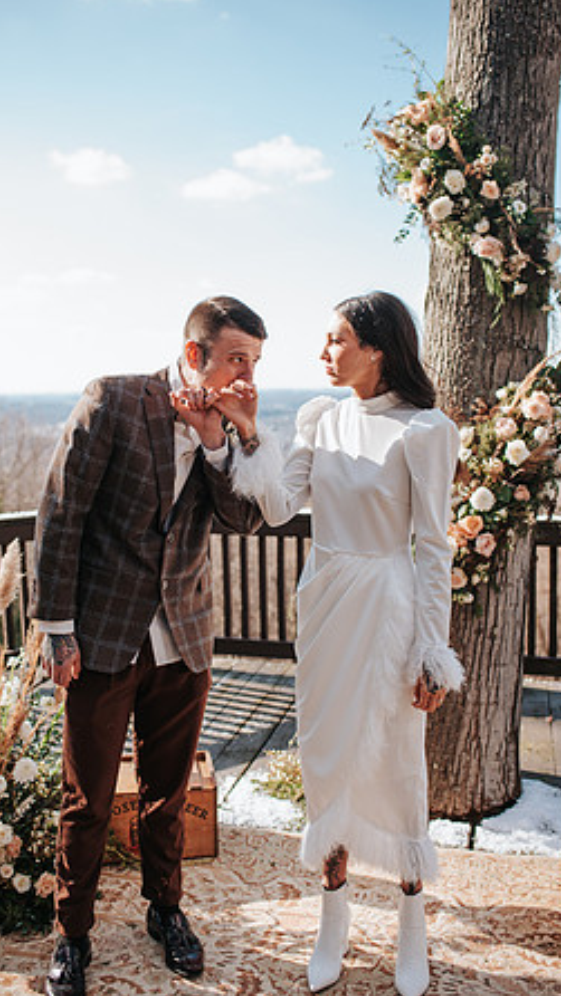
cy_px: 496
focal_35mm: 37
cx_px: 264
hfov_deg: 32.0
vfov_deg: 54.0
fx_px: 978
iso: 100
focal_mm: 35
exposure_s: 1/640
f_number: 2.8
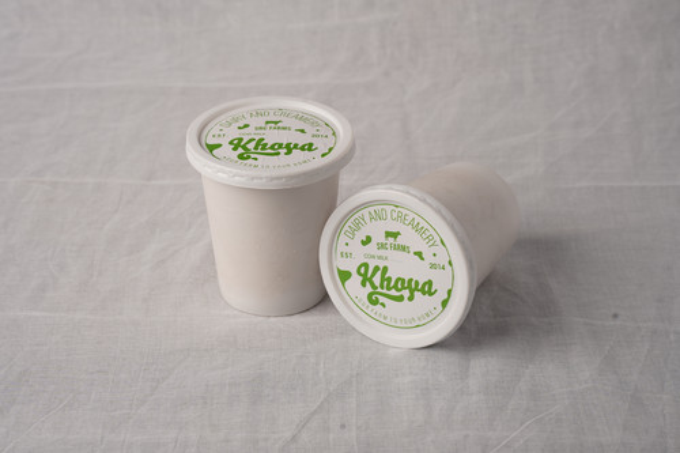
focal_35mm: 85
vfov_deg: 16.1
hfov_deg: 23.9
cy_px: 226
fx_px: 1605
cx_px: 340
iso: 80
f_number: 8
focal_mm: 85
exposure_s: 1/200
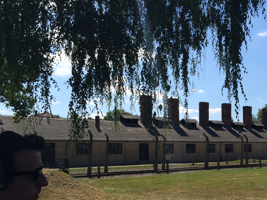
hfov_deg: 40.0
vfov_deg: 31.0
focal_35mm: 46
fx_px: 355
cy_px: 151
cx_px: 203
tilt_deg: +2.0
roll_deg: +1.9
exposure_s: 1/2740
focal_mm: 4.15
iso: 32
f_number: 2.2
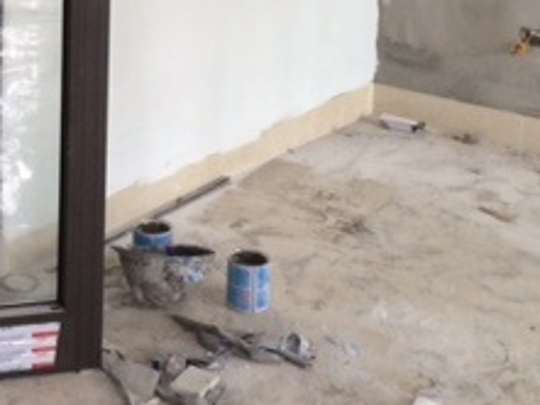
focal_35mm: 84
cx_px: 15
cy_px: -132
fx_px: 1311
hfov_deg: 22.5
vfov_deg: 16.5
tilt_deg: -7.9
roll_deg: -2.5
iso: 64
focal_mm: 4.15
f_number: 2.2
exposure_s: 1/33
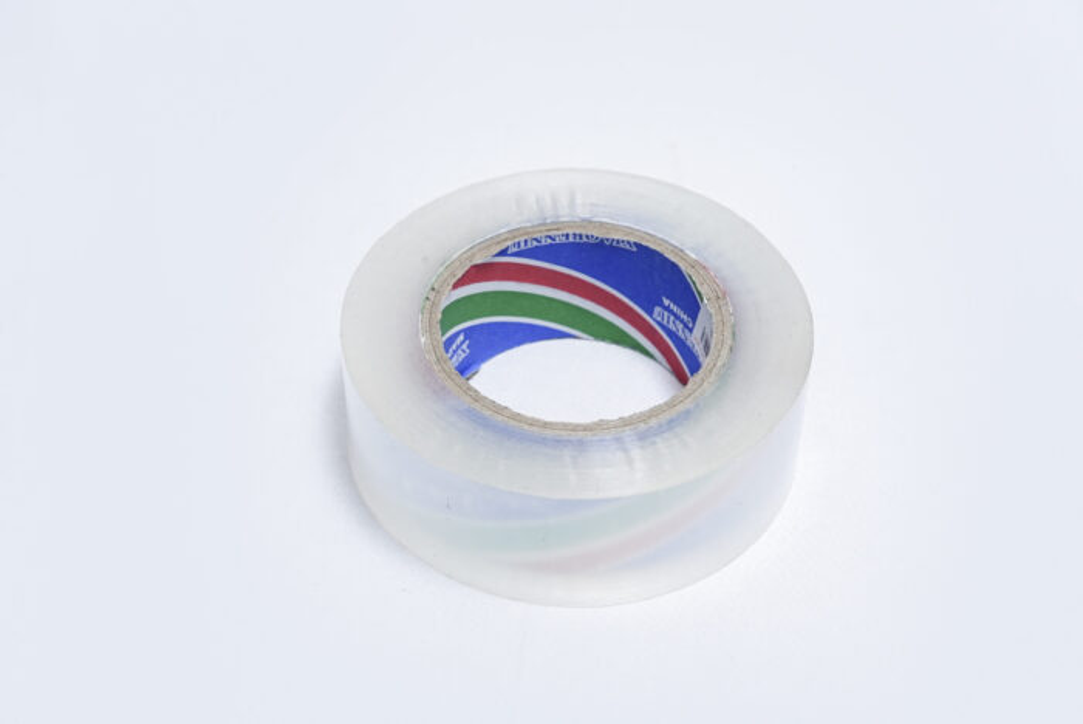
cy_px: 362
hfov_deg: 28.8
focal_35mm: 70
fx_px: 2108
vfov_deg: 19.5
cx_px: 542
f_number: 9
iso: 3200
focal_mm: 70
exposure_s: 1/200
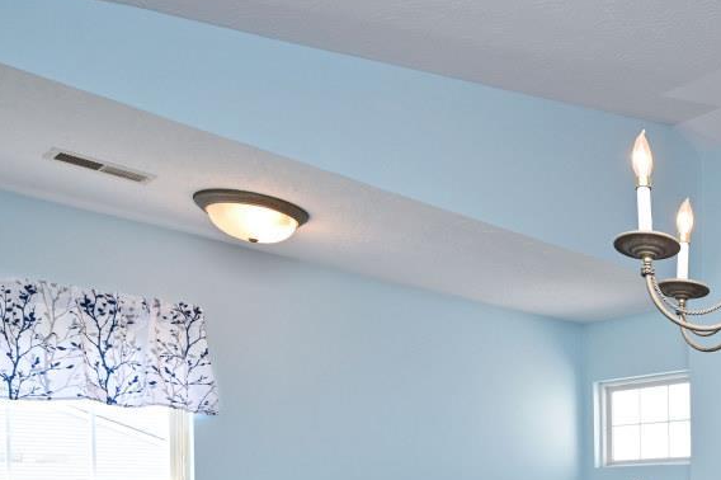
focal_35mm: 37
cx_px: 784
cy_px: 502
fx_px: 741
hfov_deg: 41.8
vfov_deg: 32.4
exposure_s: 1/100
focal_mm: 14
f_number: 5
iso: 200
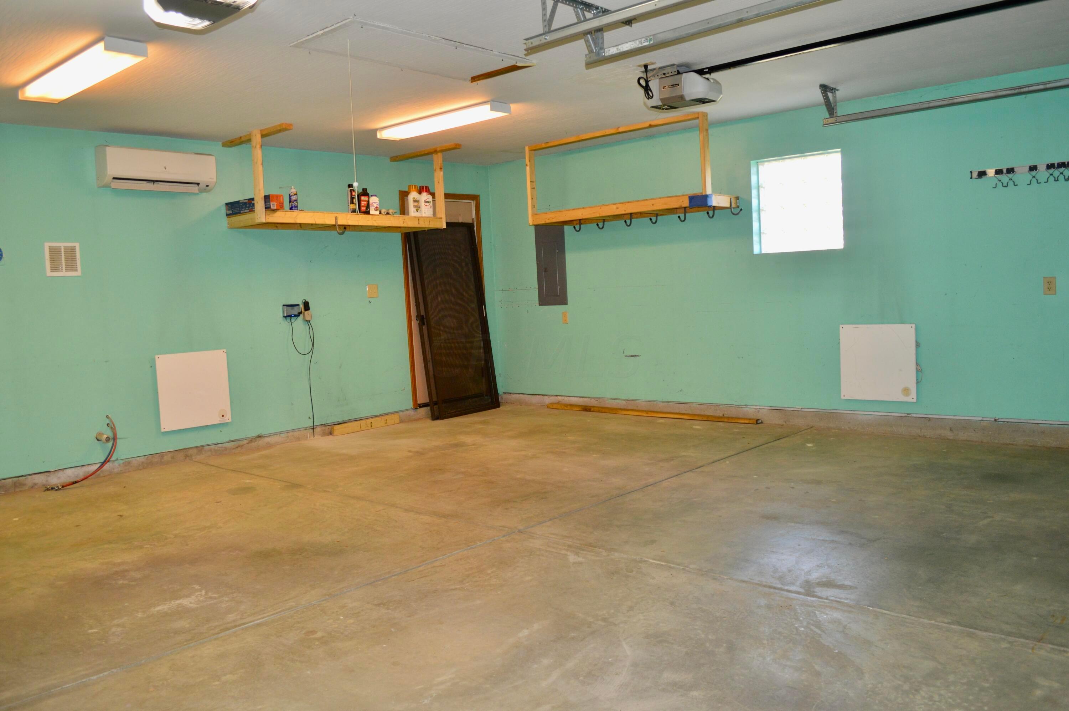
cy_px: 356
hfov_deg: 67.4
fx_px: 801
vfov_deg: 47.8
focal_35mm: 27
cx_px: 534
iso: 400
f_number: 4
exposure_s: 1/60
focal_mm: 18
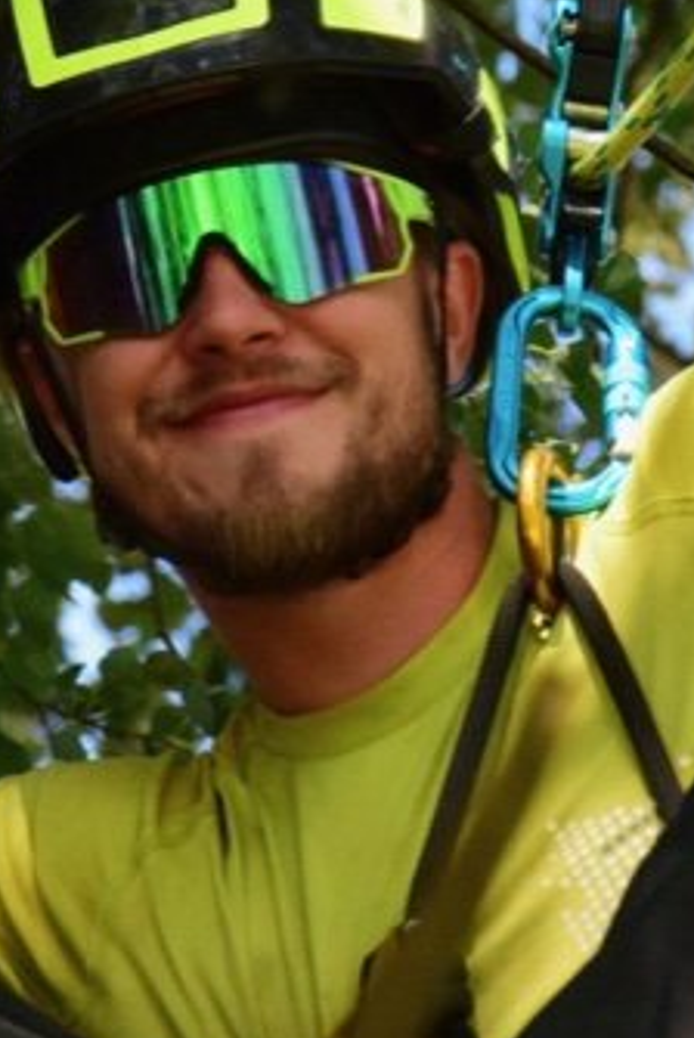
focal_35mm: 517
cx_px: 305
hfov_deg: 2.7
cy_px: 499
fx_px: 14908
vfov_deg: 4.0
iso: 2500
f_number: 7.1
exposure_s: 1/800
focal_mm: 105
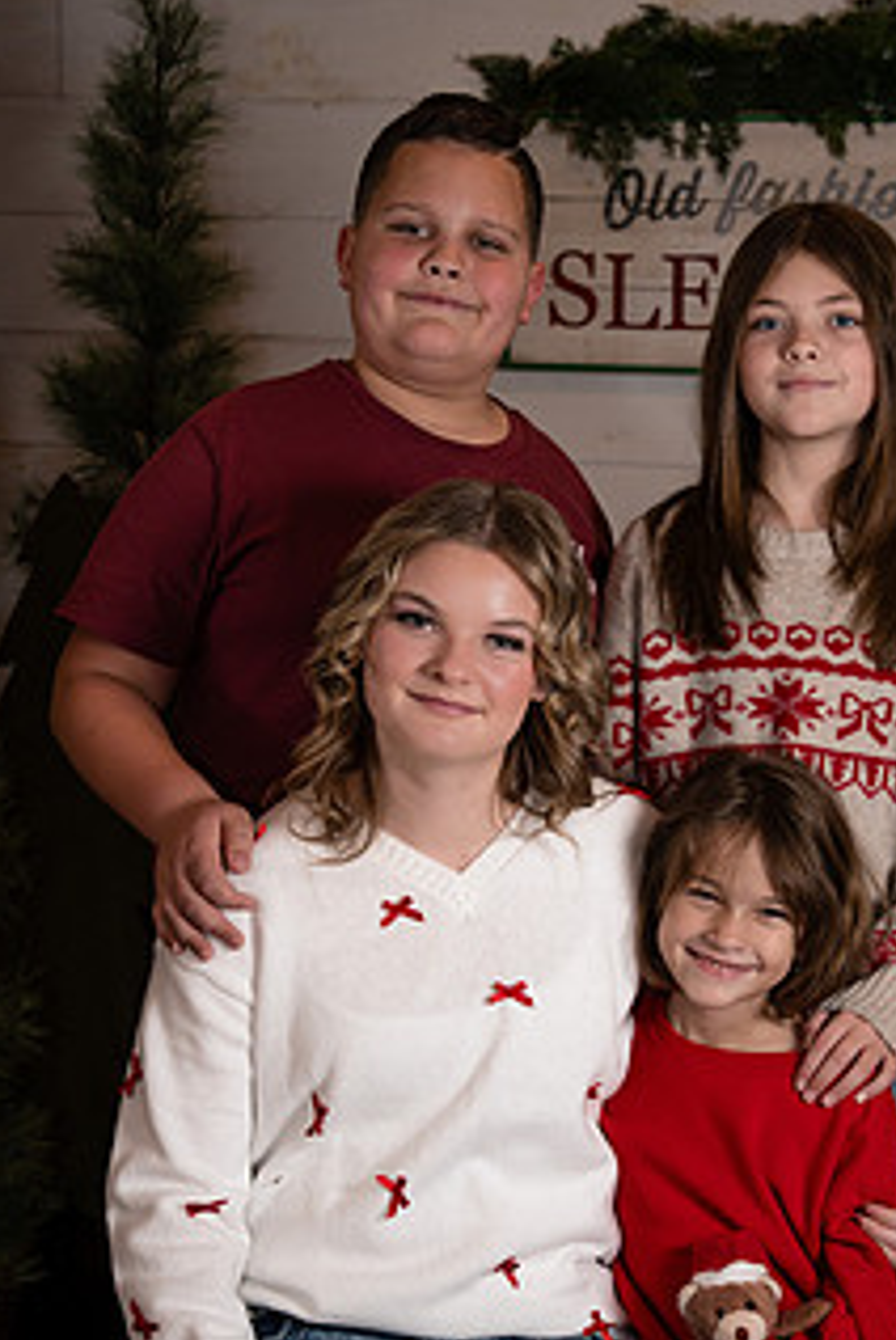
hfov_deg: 17.5
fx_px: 2905
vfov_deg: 26.0
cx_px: 609
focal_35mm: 78
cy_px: 740
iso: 400
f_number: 6.3
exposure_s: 1/250
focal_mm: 55
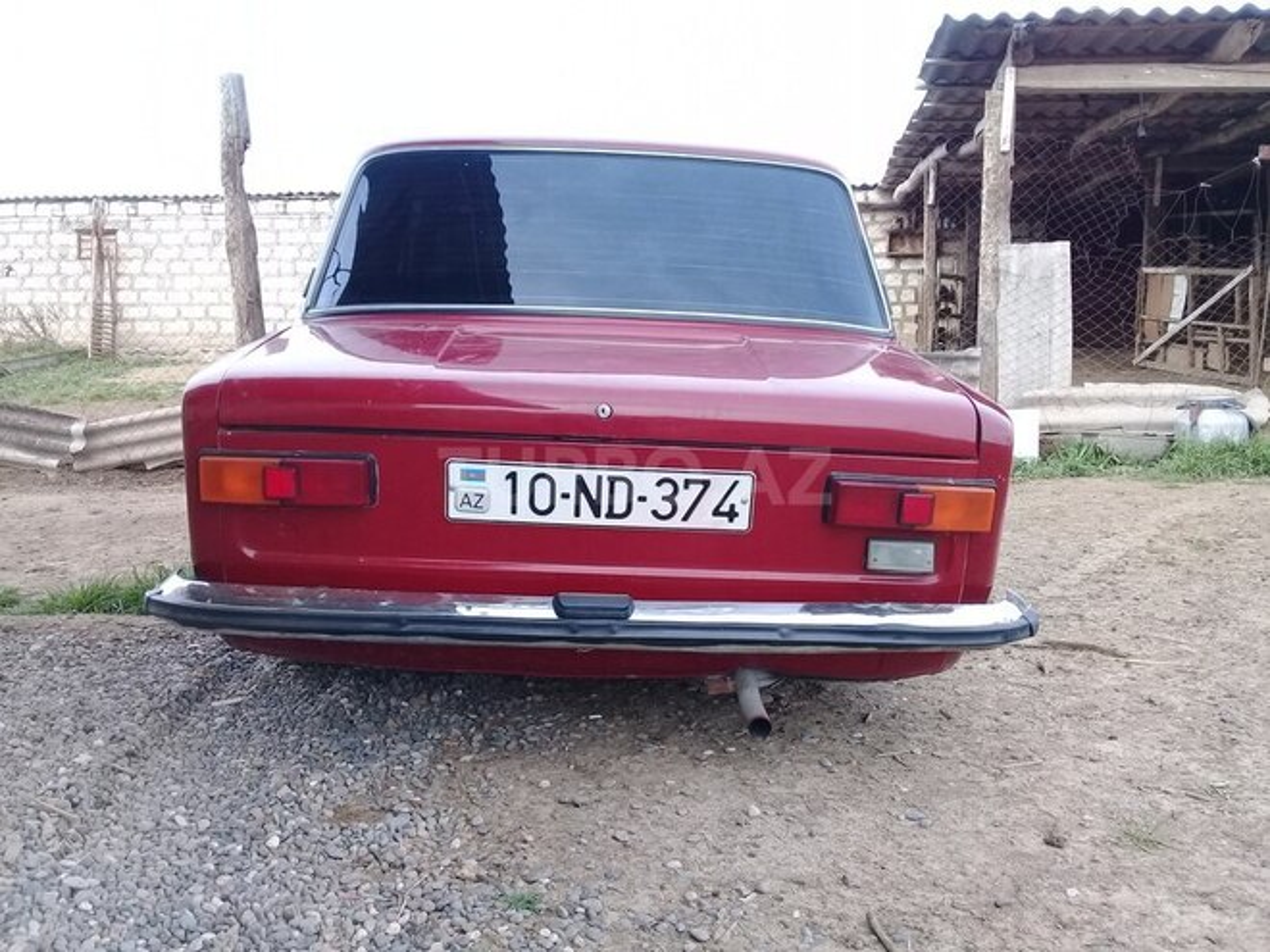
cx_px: 635
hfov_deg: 58.4
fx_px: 1137
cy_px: 476
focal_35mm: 31
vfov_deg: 45.4
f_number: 2.2
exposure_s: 1/228
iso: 50
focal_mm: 3.3
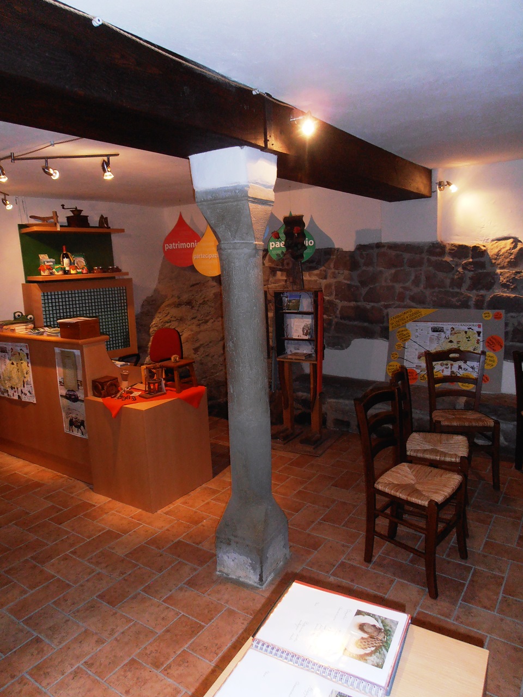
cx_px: 262
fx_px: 483
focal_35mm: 24
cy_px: 348
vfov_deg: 71.6
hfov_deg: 56.8
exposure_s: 1/30
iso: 125
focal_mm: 4.2
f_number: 3
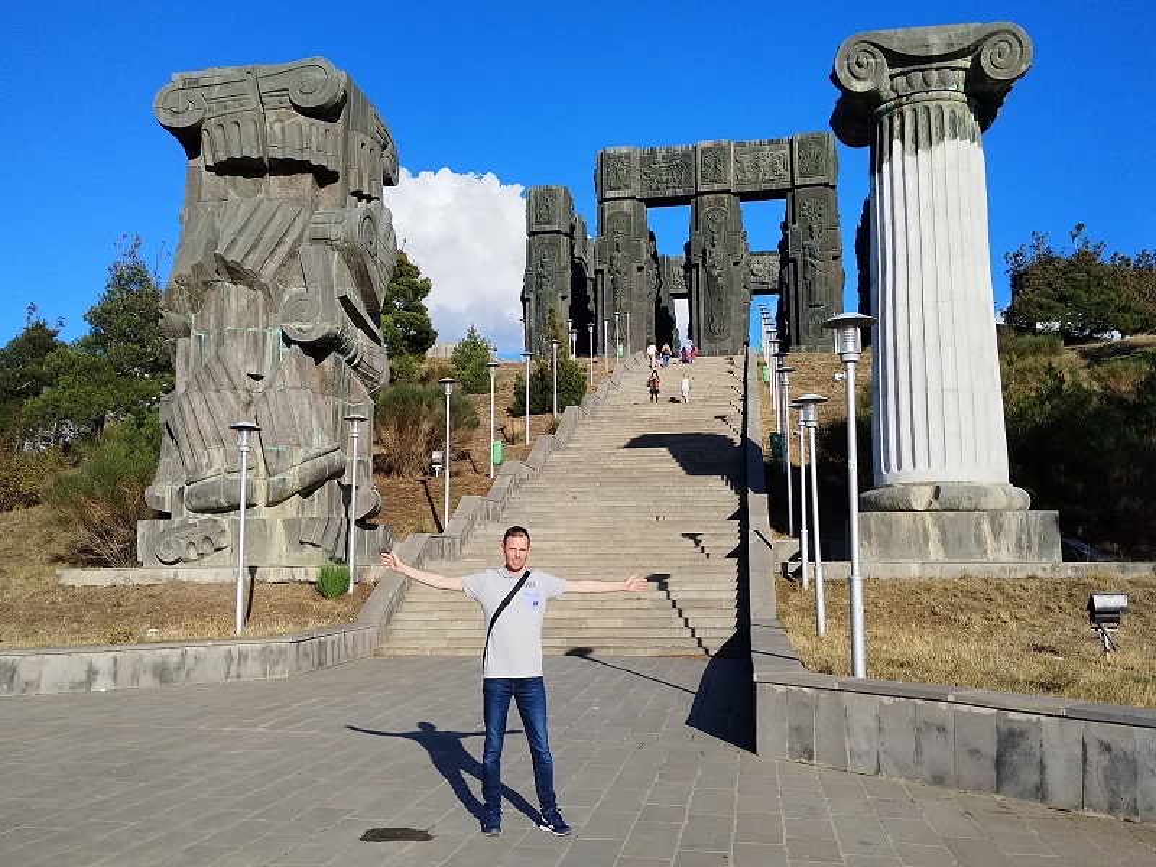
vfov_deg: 41.8
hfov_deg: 54.0
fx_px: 1135
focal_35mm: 34
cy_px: 434
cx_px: 578
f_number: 1.9
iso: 100
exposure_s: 1/1649
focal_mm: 6.24
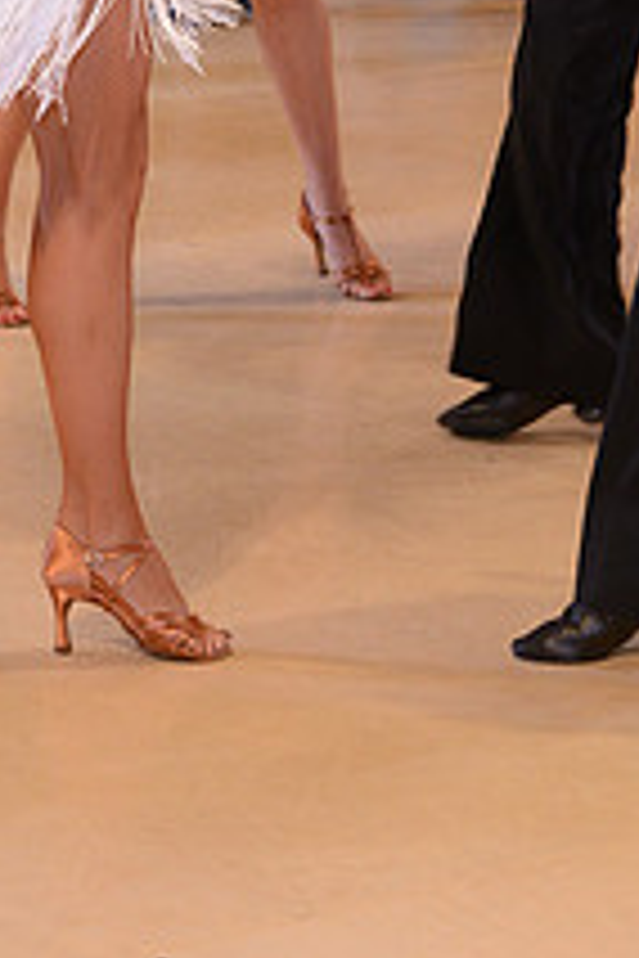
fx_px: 4206
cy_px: -252
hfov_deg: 8.7
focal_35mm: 158
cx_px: 398
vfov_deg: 12.6
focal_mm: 58
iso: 1250
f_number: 7.1
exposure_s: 1/250
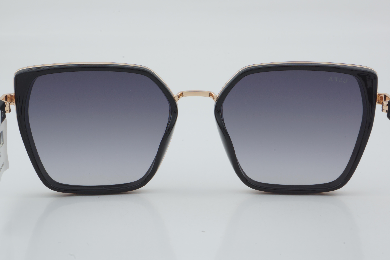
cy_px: 130
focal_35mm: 82
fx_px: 894
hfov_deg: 24.6
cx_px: 195
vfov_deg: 16.6
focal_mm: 55
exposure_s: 1/4
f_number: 29
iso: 100
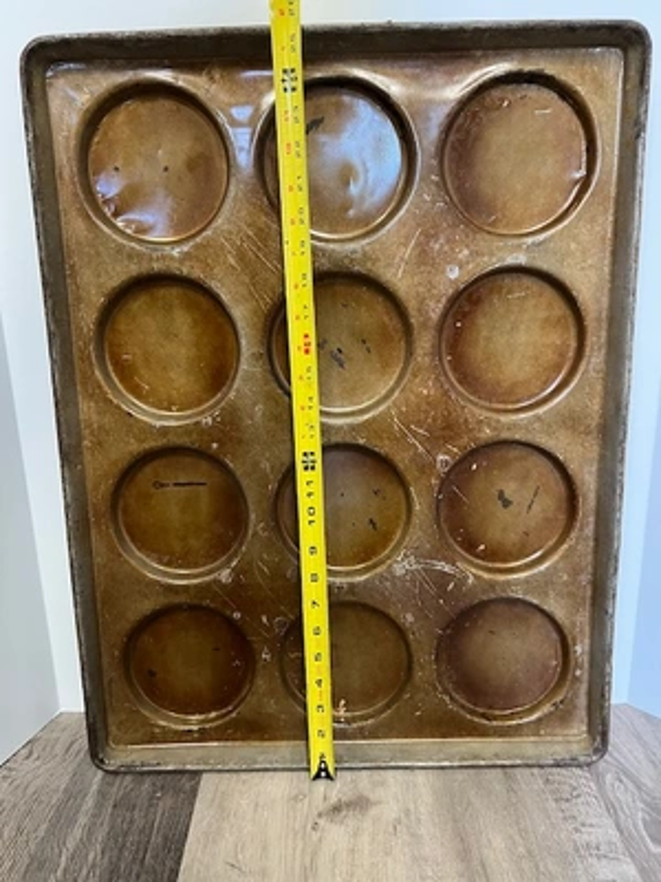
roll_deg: +3.3
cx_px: 330
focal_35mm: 26
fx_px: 662
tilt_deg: -13.9
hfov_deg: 53.1
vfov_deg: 67.3
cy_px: 441
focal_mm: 5.7
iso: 250
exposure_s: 1/60
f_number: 1.5
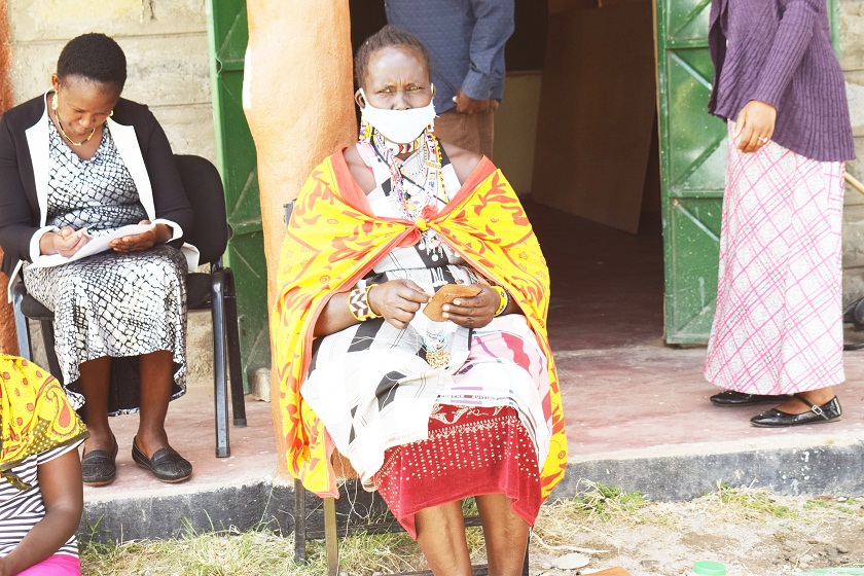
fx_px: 1728
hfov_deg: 28.1
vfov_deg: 18.9
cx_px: 432
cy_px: 288
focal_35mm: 72
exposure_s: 1/250
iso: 400
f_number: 8
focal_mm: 48
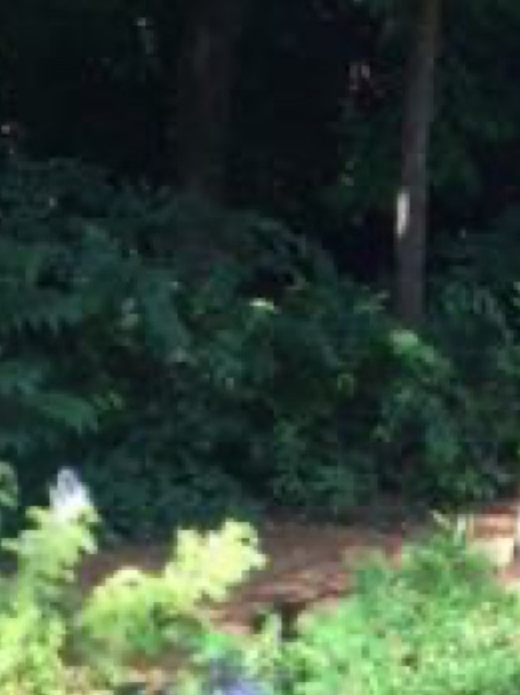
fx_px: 2145
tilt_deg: -16.7
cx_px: 594
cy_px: 762
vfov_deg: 17.8
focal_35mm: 107
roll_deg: -2.5
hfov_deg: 13.5
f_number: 2.2
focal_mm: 4.15
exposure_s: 1/169
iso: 32
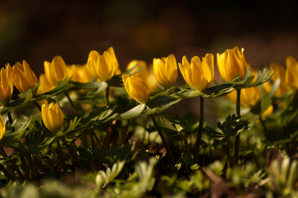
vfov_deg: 4.0
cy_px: 99
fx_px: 2854
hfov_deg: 6.0
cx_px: 149
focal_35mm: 345
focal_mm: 230
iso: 100
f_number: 5.6
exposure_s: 1/640
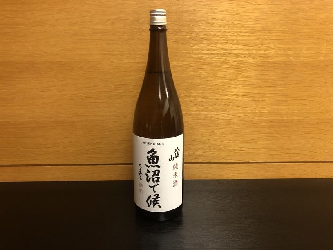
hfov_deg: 63.5
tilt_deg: -16.7
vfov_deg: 49.7
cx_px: 166
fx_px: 269
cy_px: 125
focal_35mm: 28
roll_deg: +0.9
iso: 64
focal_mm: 3.99
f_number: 1.8
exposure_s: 1/15
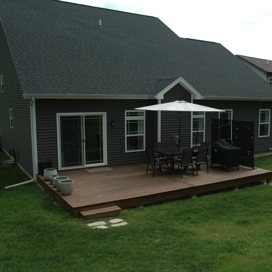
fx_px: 311
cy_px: 136
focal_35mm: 35
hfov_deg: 46.3
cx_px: 186
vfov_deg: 47.2
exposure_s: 1/500
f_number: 6.3
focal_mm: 18
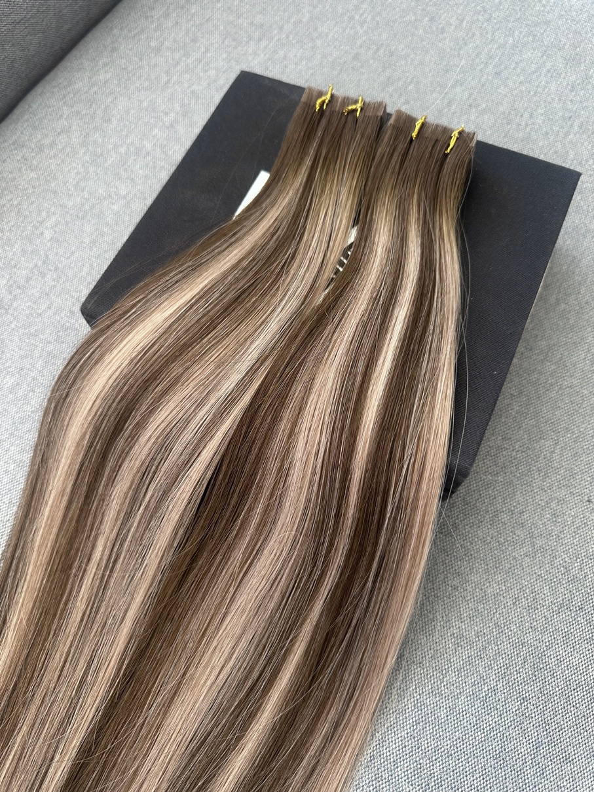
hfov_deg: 56.8
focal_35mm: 24
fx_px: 549
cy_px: 396
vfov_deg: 71.6
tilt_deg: -69.2
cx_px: 297
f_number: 1.78
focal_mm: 6.86
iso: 64
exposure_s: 1/191
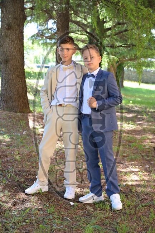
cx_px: 78
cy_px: 116
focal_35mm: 65
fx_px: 420
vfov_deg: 31.0
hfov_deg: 20.9
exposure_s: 1/160
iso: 640
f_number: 5.6
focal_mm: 65
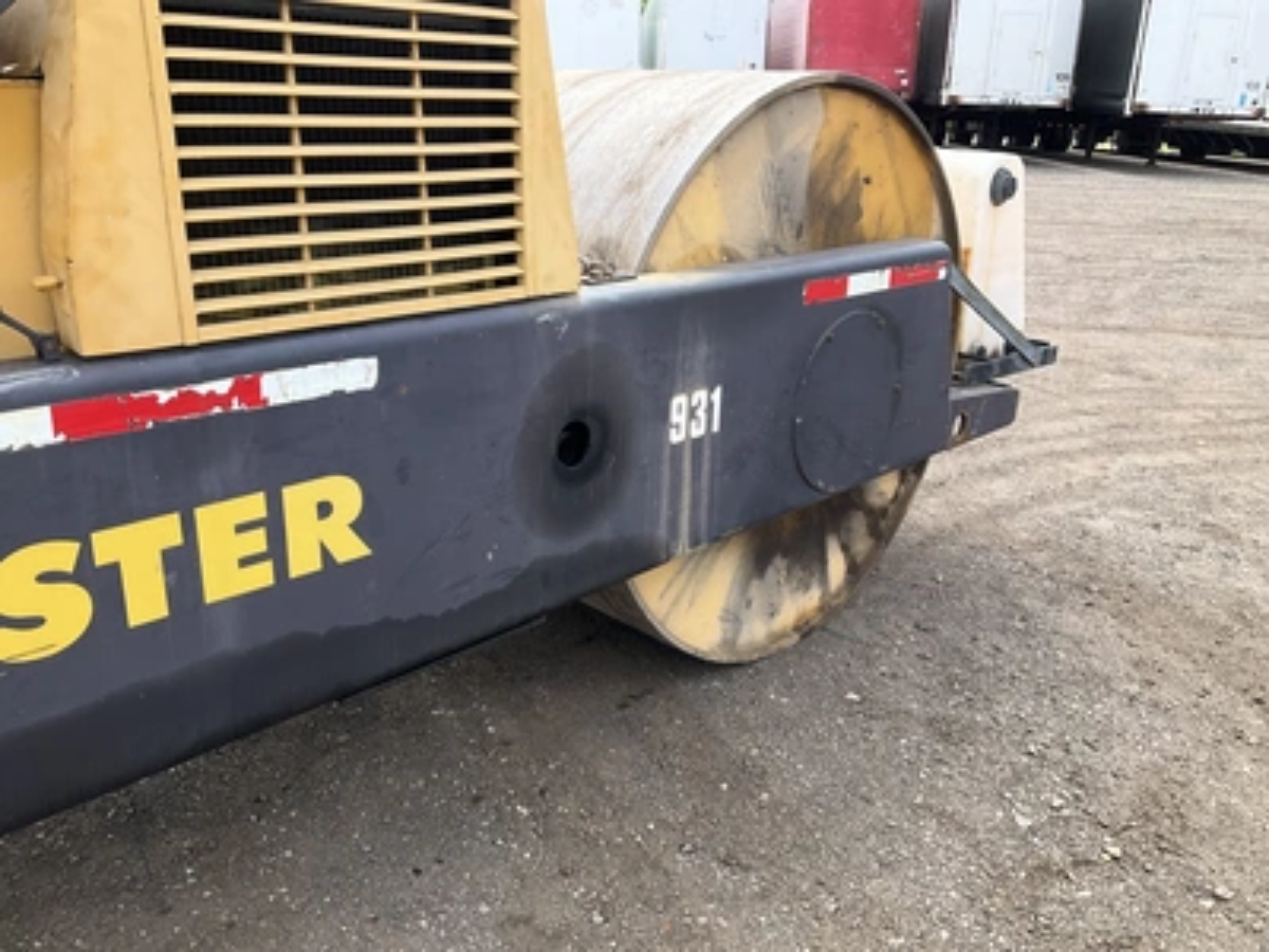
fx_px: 1063
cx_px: 634
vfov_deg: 48.2
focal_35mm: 29
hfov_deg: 61.7
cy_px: 476
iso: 25
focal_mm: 3
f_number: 1.8
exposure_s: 1/419
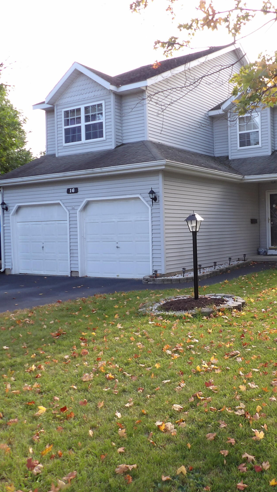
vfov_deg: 56.6
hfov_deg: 33.3
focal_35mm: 35
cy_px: 246
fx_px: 457
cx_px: 197
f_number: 2.8
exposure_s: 1/163
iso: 100
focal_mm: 4.3
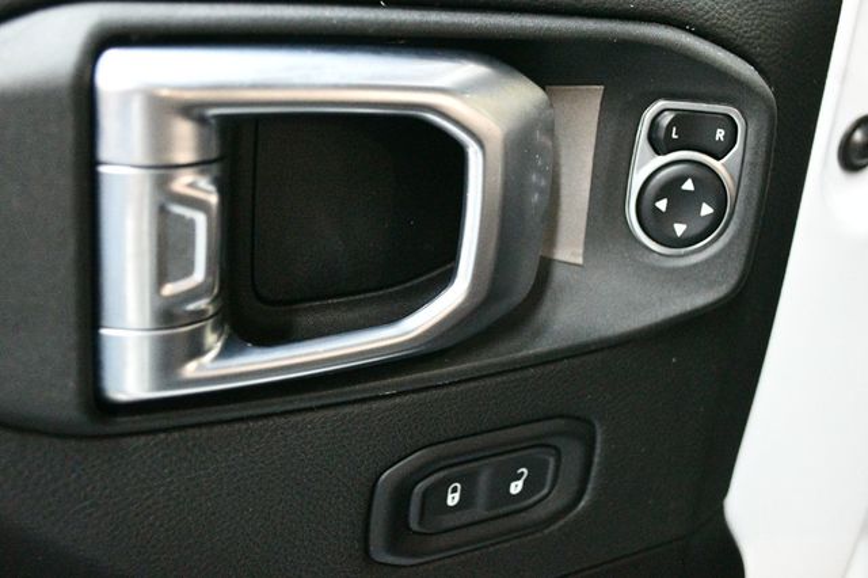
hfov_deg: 41.1
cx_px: 434
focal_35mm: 48
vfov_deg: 28.0
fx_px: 1157
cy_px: 289
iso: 12800
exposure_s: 1/60
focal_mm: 32
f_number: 4.8
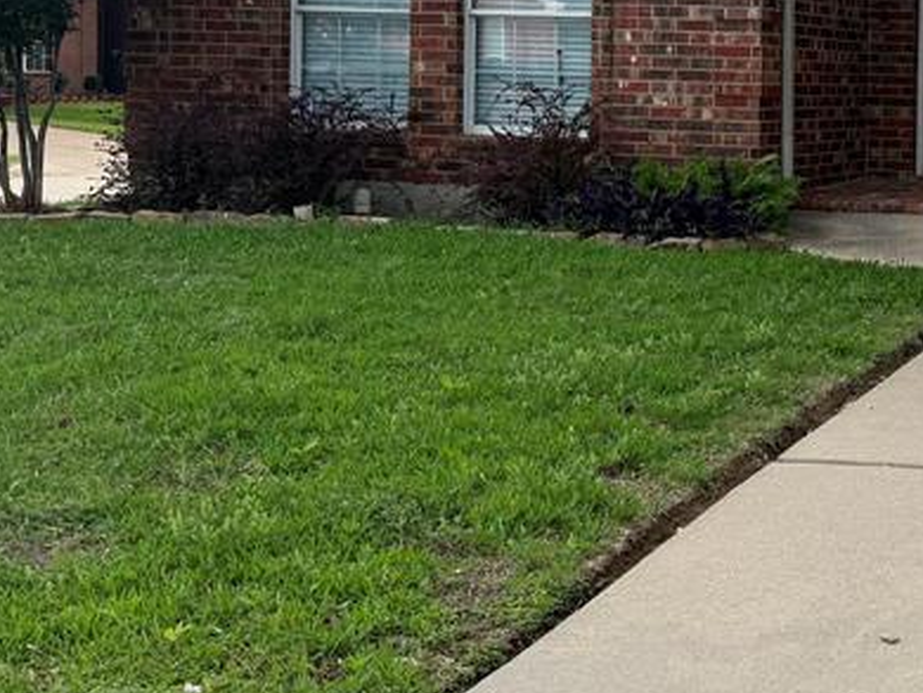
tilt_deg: -0.4
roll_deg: -2.1
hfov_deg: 27.0
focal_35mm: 63
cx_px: 1122
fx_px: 1681
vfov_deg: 22.9
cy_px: 125
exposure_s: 1/671
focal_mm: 6.76
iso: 100
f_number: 1.78
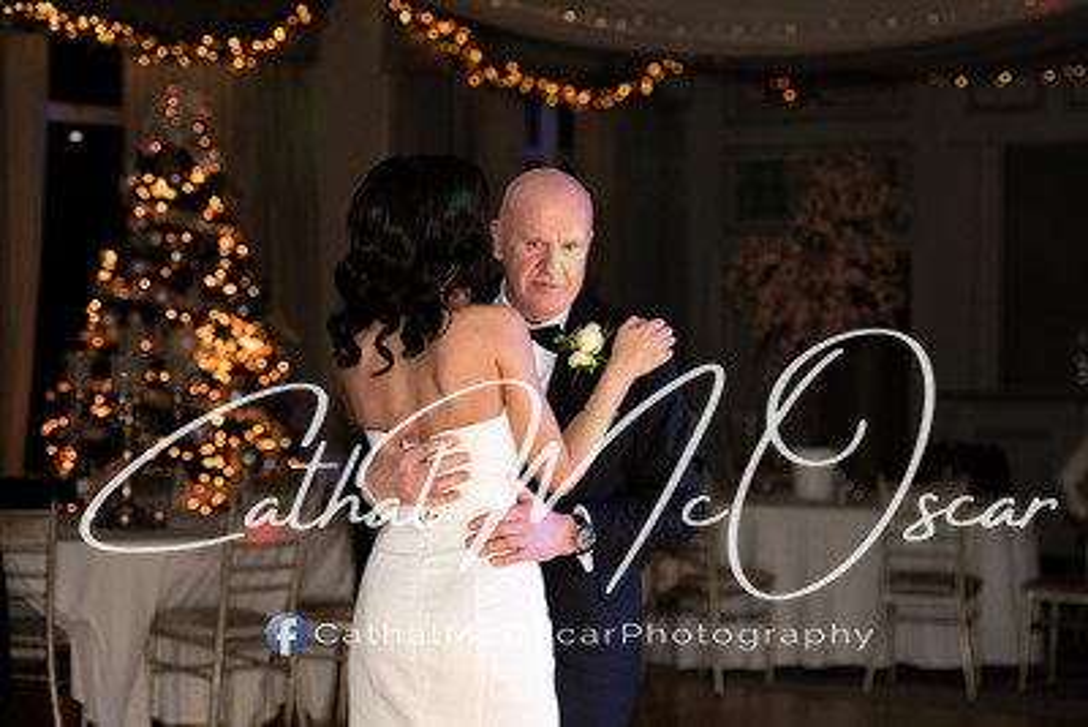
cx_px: 611
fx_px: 2924
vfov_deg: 14.2
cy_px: 319
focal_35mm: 97
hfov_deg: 21.1
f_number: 2.8
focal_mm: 85
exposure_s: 1/250
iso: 640
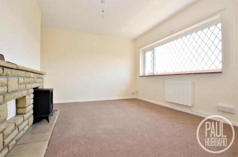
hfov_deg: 92.6
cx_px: 119
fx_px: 114
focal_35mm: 17
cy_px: 78
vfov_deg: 69.4
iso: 180
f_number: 5.6
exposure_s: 1/125
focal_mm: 11.5
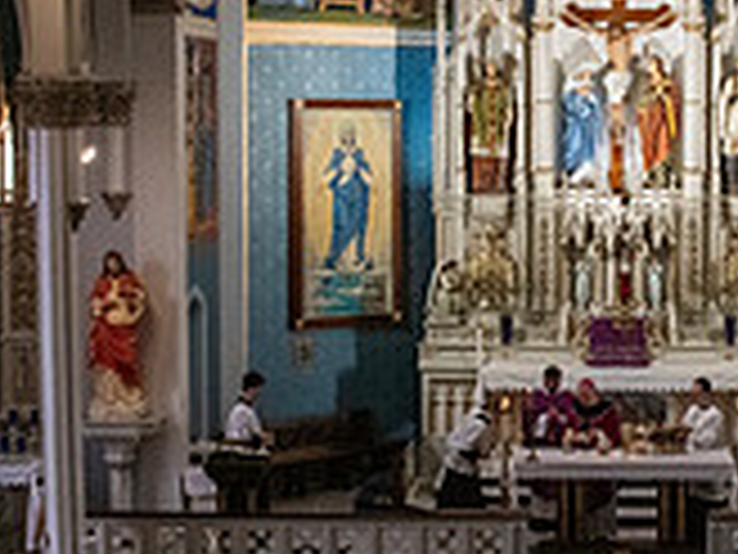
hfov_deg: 19.9
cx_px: 630
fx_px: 2068
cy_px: 250
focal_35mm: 97
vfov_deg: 15.2
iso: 4000
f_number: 14
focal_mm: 28
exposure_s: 1/80
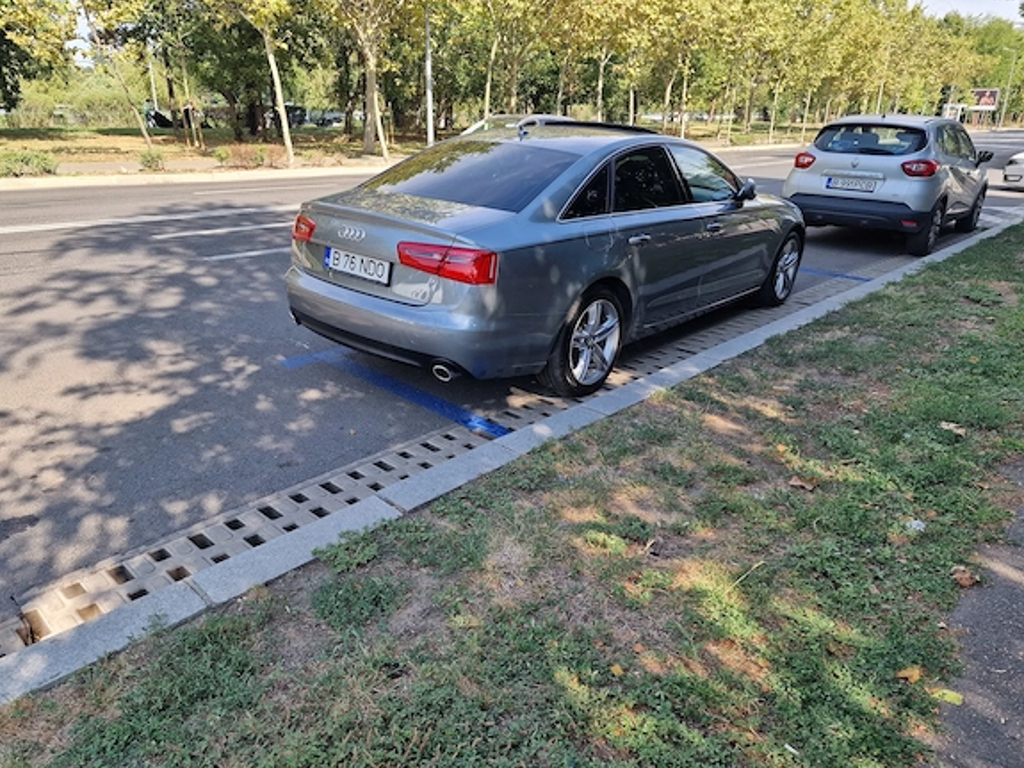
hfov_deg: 71.6
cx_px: 511
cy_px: 380
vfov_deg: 56.8
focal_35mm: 24
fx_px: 710
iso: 50
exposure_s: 1/289
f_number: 1.8
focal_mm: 6.4
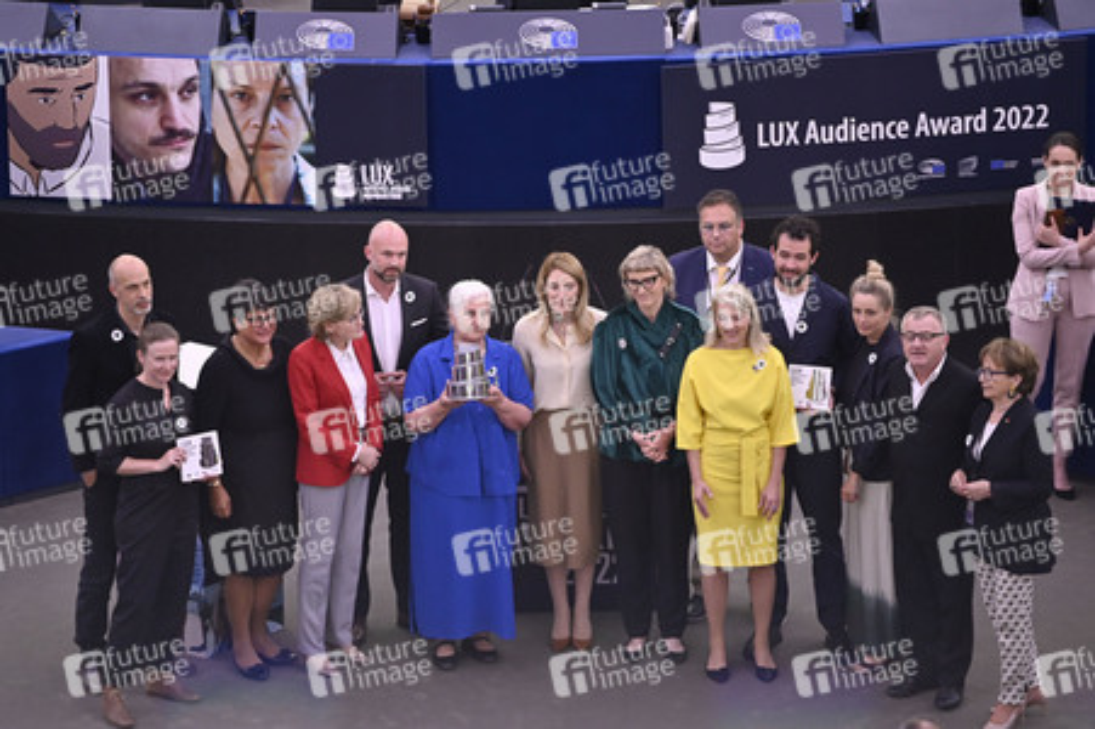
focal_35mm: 200
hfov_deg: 10.3
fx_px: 6079
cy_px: 364
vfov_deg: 6.9
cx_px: 548
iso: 1600
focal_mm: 200
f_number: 2.8
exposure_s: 1/500
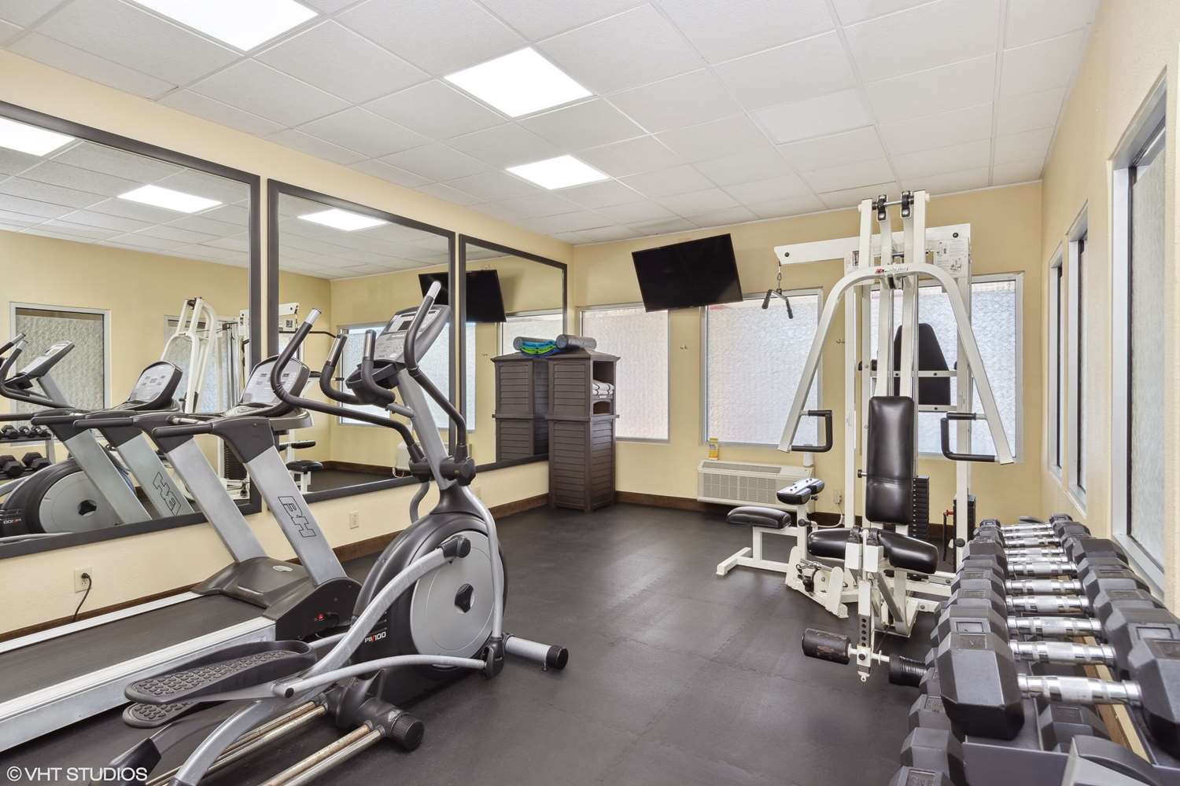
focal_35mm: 18
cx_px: 590
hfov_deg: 90.0
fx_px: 590
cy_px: 393
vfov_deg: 67.4
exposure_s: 1/20
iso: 100
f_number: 8
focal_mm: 12
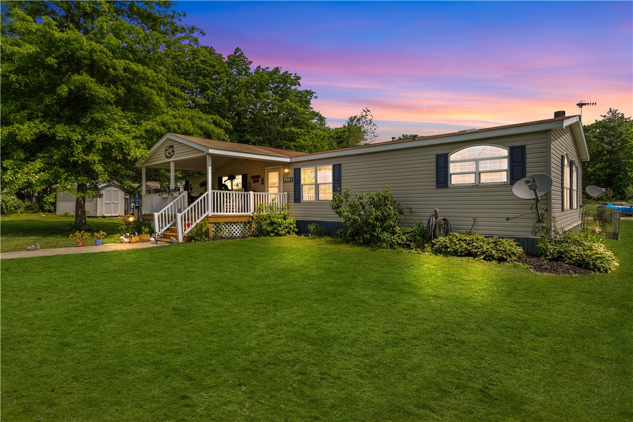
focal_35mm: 20
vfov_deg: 63.2
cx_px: 316
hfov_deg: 85.4
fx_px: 343
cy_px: 211
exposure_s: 1/640
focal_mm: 19.5
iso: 500
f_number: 7.1
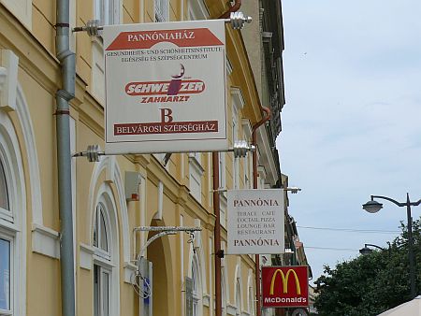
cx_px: 210
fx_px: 1278
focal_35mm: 105
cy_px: 158
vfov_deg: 14.1
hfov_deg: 18.7
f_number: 5.6
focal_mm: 13.7
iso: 100
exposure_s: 1/320
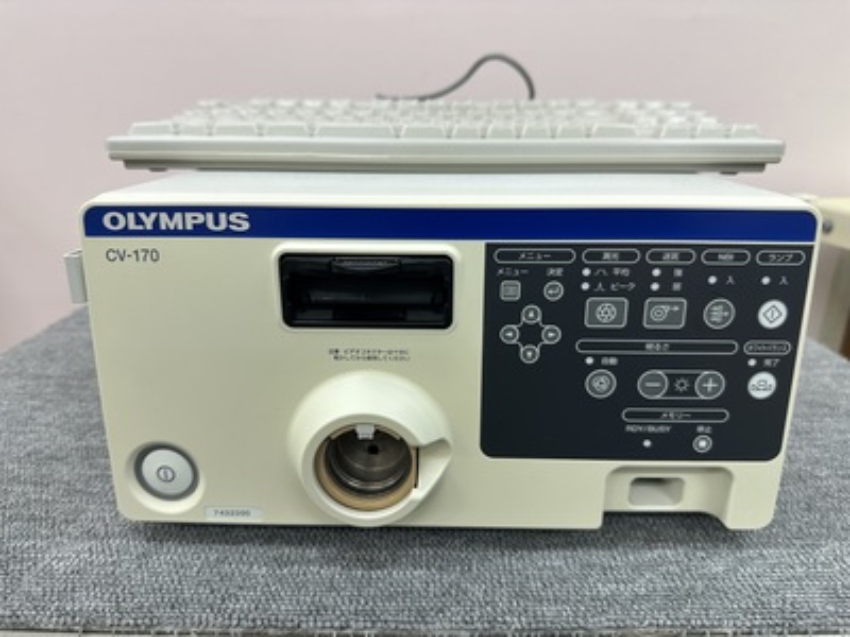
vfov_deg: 56.8
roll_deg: +0.4
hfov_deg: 71.6
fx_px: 589
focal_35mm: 24
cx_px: 425
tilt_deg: -19.4
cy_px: 318
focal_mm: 6.86
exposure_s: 1/120
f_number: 1.78
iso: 64
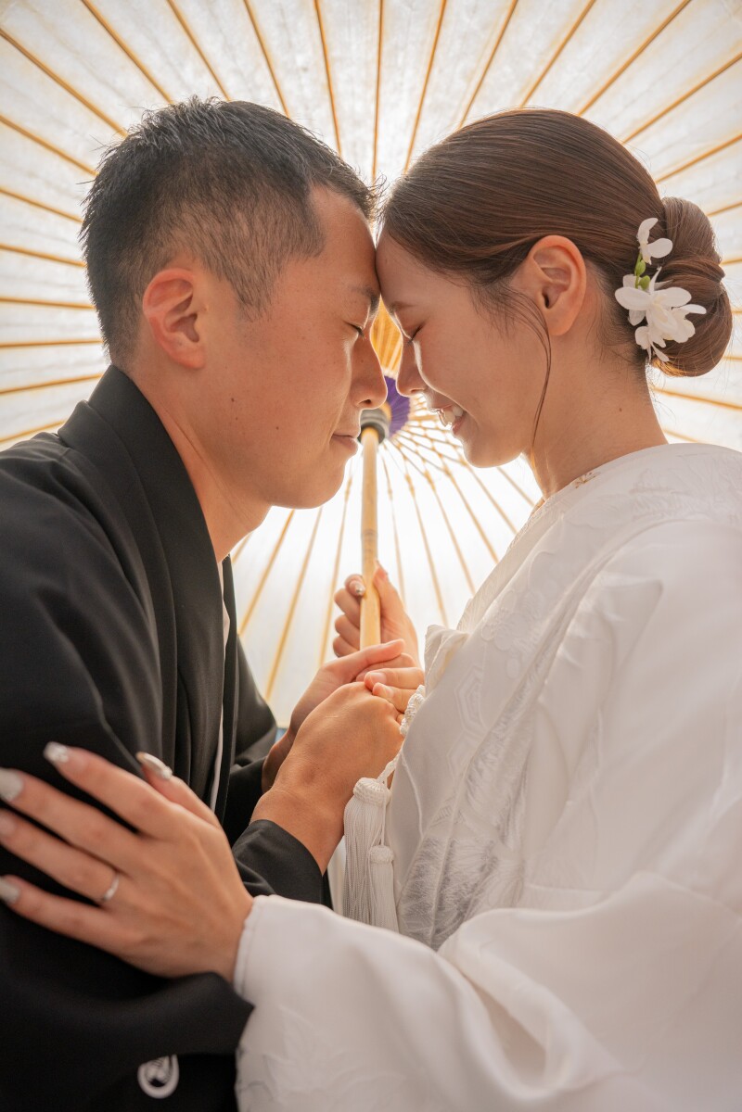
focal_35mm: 32
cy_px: 556
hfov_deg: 40.9
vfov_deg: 58.4
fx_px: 995
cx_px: 371
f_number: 4
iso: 800
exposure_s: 1/250
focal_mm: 32.2
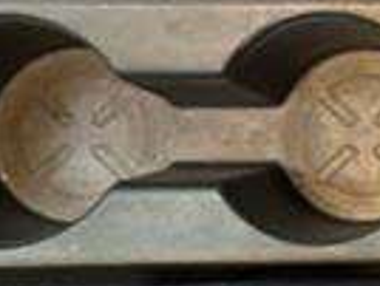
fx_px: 1364
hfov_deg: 12.9
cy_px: 125
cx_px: 856
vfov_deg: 12.0
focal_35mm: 124
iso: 640
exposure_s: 1/30
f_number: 1.5
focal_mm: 5.7
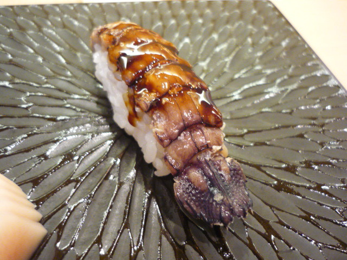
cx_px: 174
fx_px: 331
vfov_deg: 42.9
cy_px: 130
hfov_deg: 55.4
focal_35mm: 33
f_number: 2.8
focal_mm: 5.5
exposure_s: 1/10
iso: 400
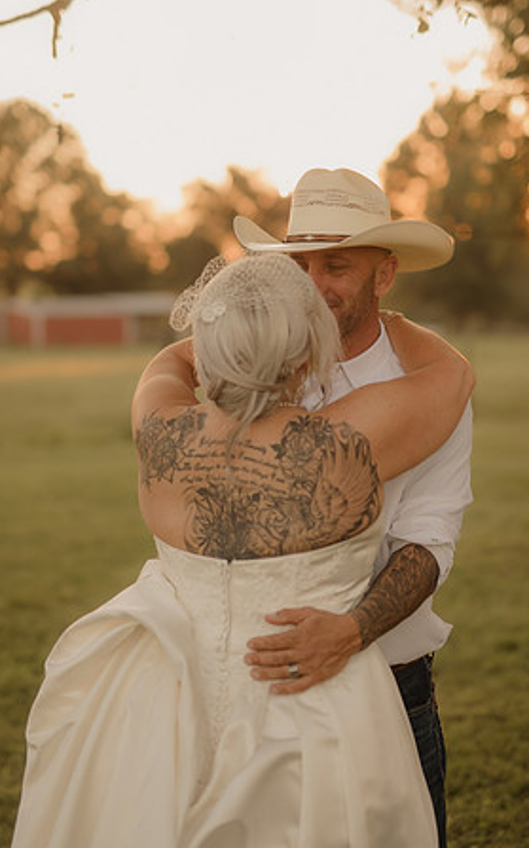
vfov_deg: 26.8
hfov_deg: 16.9
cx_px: 273
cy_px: 425
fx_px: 1778
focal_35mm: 77
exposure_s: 1/400
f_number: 2.8
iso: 200
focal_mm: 50
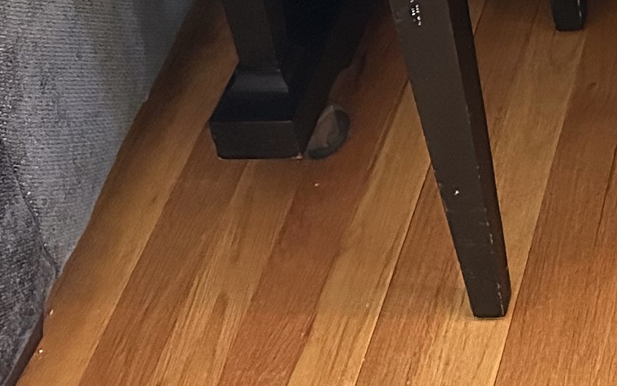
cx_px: 1035
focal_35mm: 102
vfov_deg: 11.1
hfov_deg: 17.4
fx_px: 1715
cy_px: -503
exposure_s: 1/40
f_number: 1.78
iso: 640
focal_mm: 6.86
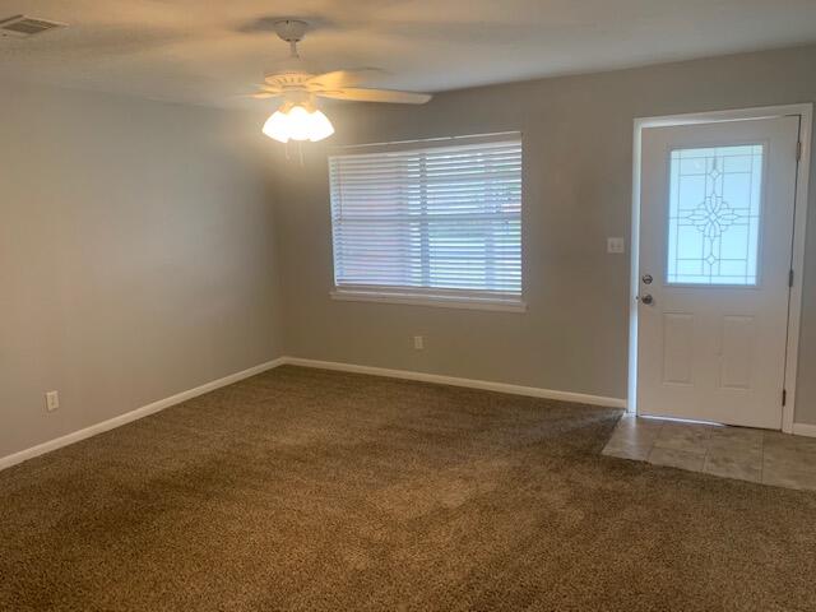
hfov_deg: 67.3
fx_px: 613
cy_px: 306
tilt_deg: -9.3
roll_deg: +2.0
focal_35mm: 26
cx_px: 408
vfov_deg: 53.1
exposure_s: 1/60
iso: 100
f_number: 1.8
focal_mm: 4.25
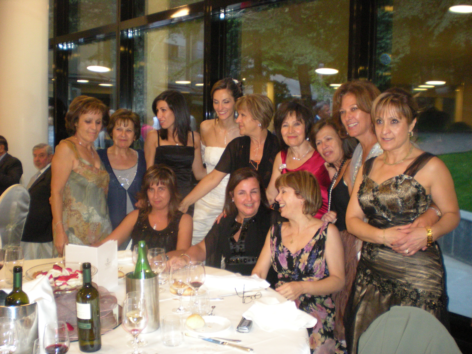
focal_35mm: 38
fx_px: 518
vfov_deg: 37.7
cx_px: 236
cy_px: 177
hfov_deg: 49.0
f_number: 3.1
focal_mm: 6.3
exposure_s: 1/60
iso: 388
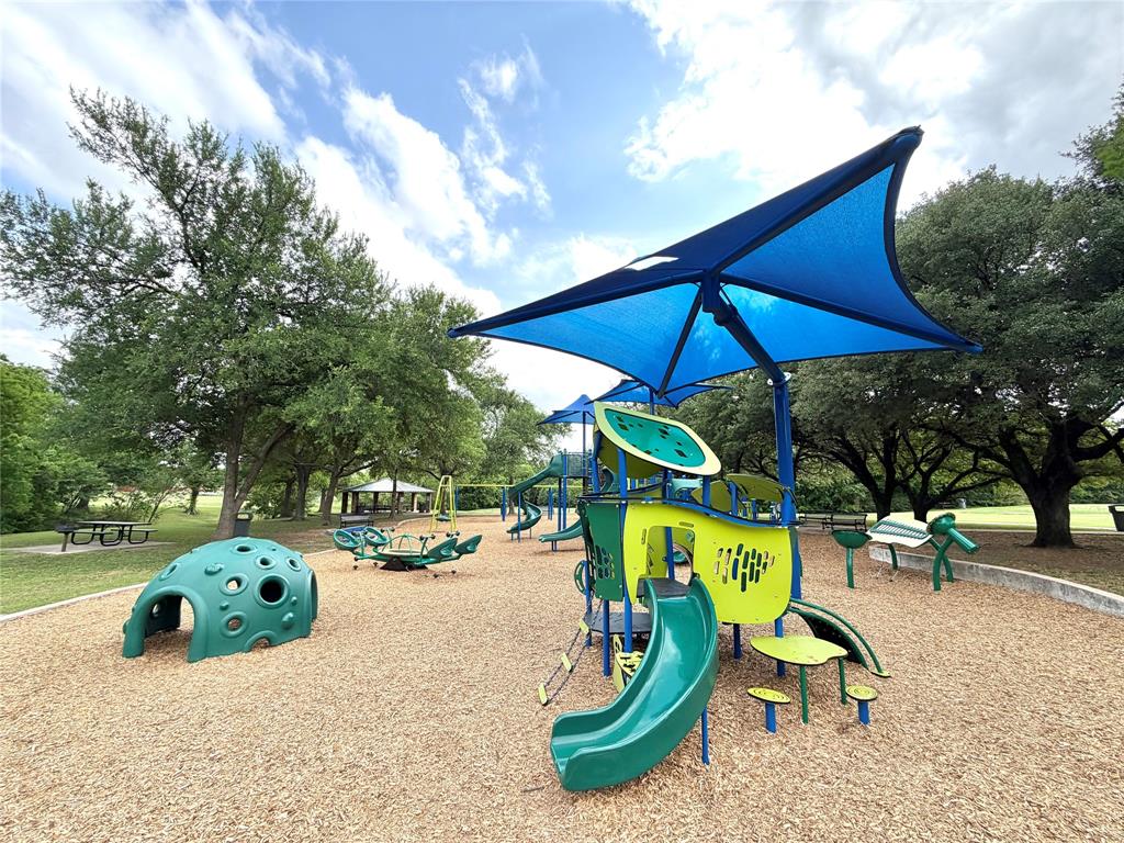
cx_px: 562
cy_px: 422
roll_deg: -1.4
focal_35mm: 14
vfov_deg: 85.7
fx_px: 455
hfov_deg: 102.1
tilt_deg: +8.8
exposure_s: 1/770
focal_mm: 2.22
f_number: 2.2
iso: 32
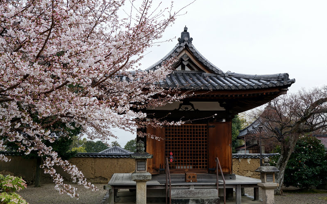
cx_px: 164
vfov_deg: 34.4
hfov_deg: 52.8
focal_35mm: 37
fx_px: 330
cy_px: 108
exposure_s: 1/100
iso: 100
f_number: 5
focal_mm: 24
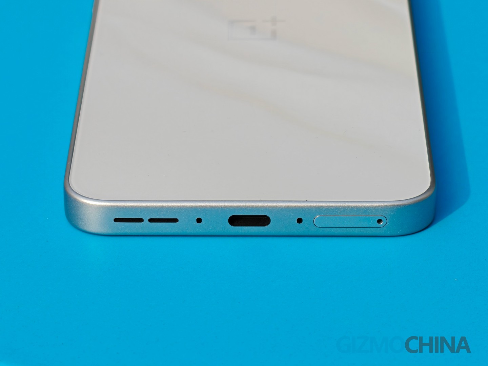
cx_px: 244
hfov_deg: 13.5
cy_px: 183
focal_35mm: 146
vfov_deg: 10.2
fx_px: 2058
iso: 125
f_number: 2.6
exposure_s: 1/1020
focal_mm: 13.85
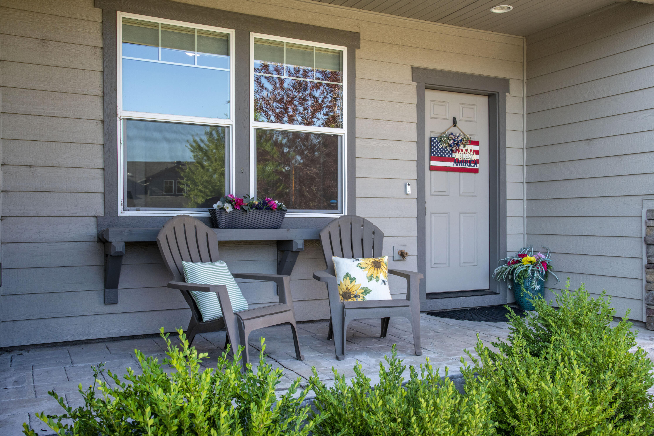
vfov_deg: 38.9
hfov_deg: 55.8
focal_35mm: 34
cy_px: 218
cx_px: 327
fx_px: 618
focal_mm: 34
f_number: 11
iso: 200
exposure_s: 1/80
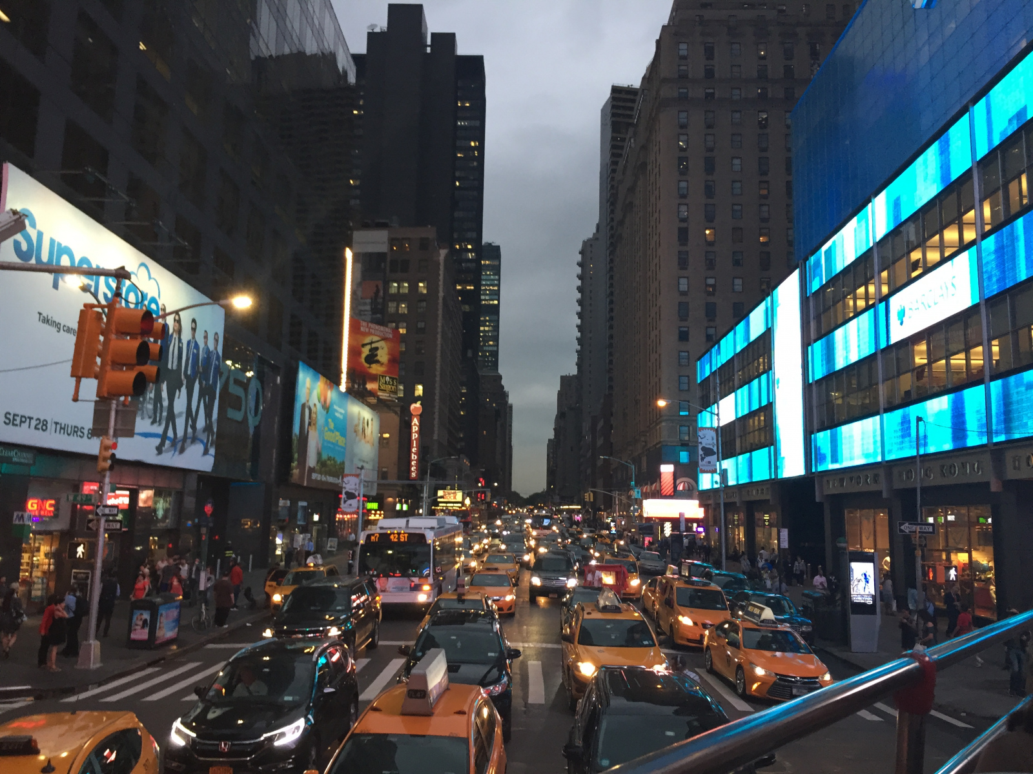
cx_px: 516
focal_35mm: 29
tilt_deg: +7.7
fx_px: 865
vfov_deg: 48.2
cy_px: 387
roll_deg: -1.0
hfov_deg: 61.7
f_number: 2.2
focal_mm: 4.15
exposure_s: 1/30
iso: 50
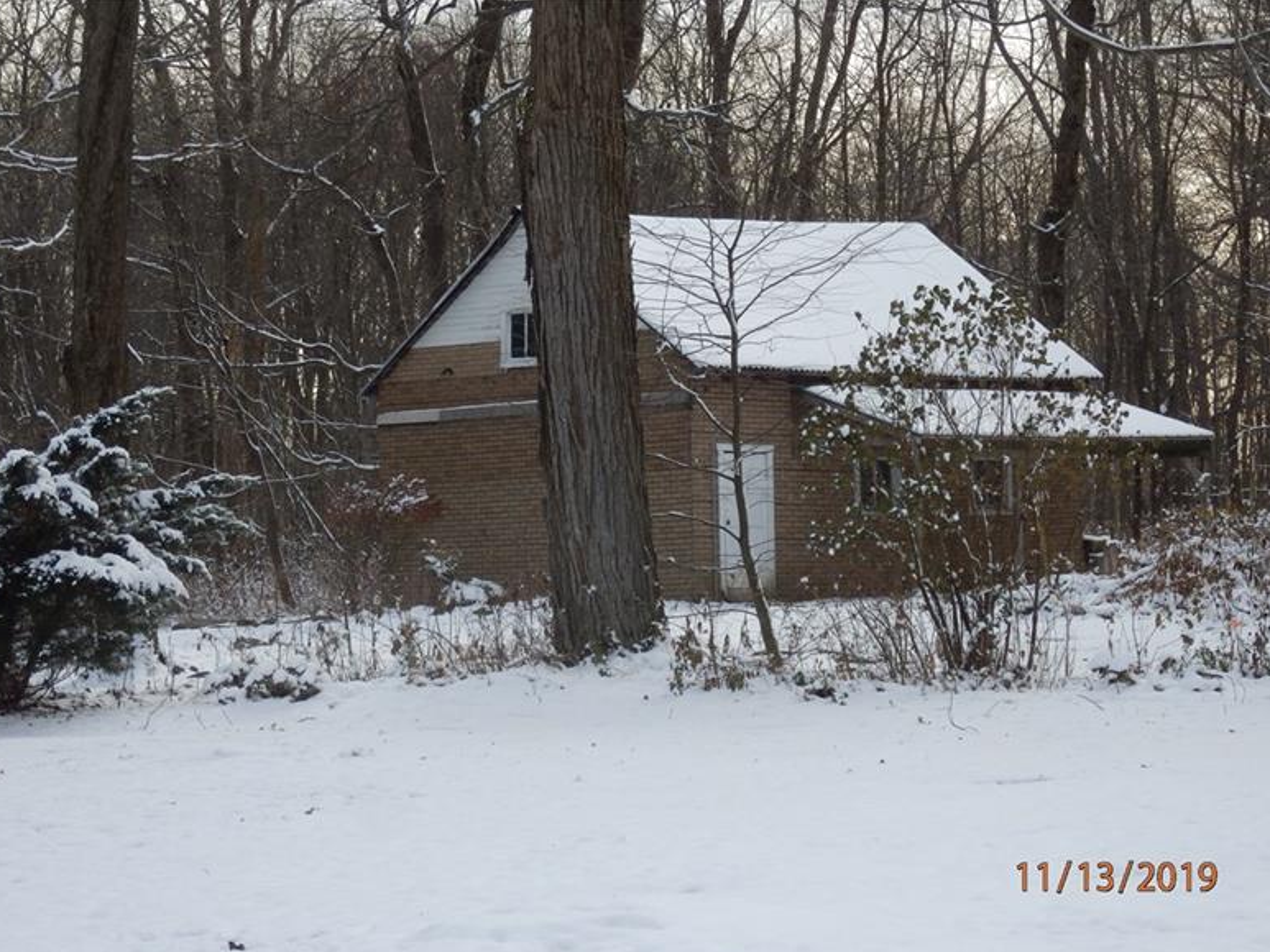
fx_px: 4403
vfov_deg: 12.4
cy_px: 489
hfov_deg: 16.4
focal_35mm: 120
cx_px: 639
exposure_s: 1/125
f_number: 5.2
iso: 100
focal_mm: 20.9
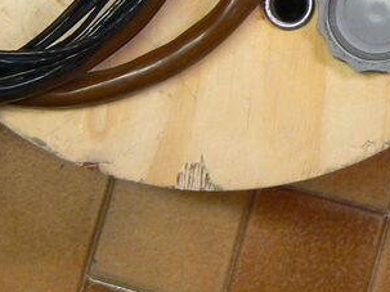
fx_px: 1340
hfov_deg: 16.2
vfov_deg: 12.1
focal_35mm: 119
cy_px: -87
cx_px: 389
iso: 200
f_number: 2.8
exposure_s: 1/30
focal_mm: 6
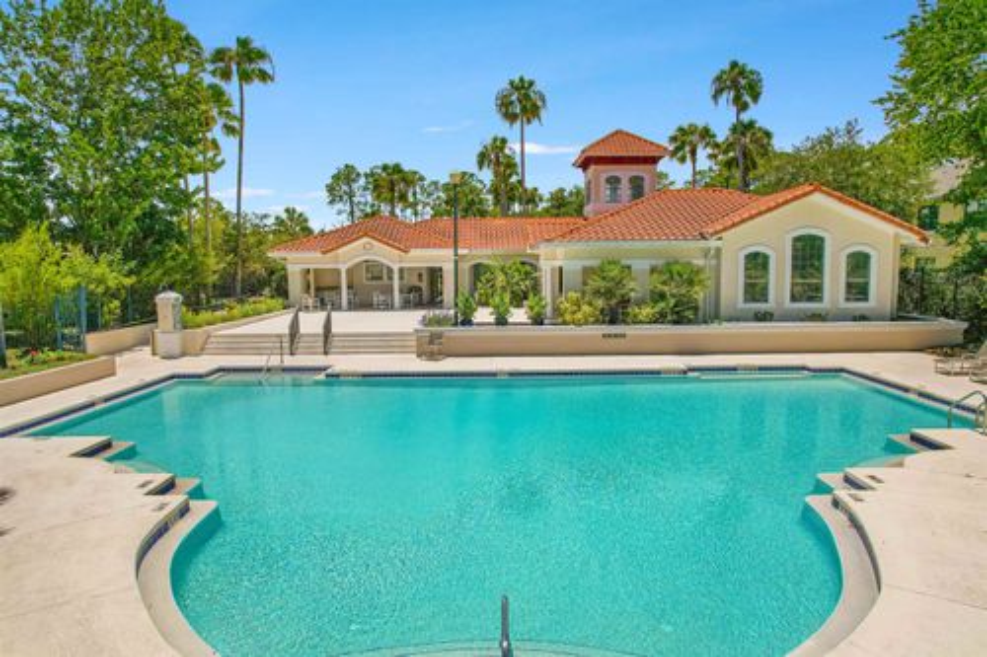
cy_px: 328
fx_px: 603
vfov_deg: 57.2
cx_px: 494
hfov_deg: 78.6
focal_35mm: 22
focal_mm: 8.38
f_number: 2.8
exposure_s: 1/800
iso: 110
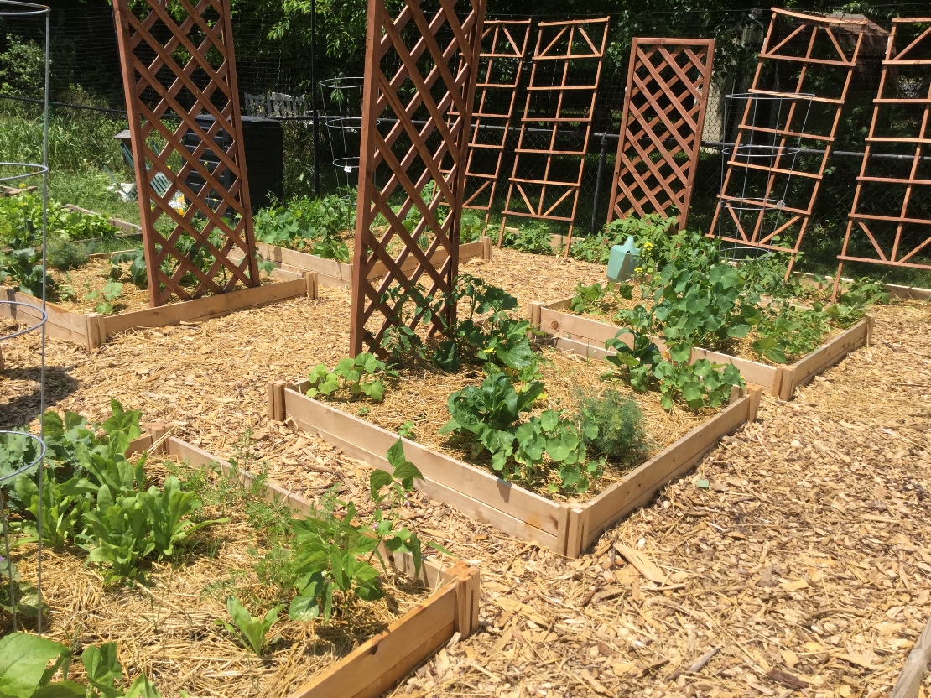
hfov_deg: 58.4
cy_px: 349
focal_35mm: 31
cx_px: 466
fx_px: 834
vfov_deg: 45.4
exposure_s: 1/1235
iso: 25
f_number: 2.4
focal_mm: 3.3
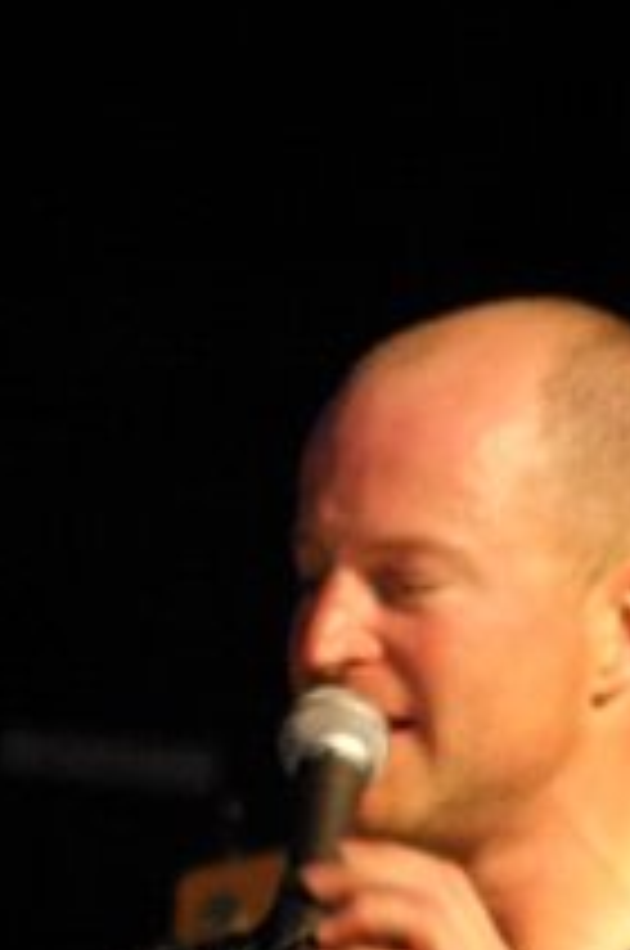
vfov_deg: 2.0
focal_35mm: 1027
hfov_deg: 1.3
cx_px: 468
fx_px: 27046
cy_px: 837
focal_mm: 300
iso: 1600
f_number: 5.8
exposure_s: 1/30
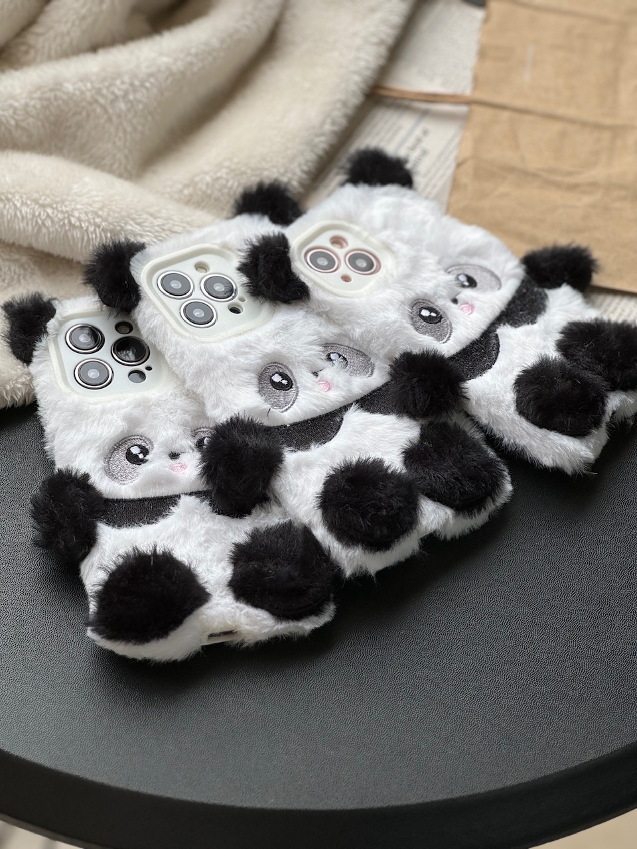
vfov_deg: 25.3
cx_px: 318
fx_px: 1889
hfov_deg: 19.1
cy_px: 424
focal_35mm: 77
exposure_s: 1/230
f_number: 2.8
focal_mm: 9
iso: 25
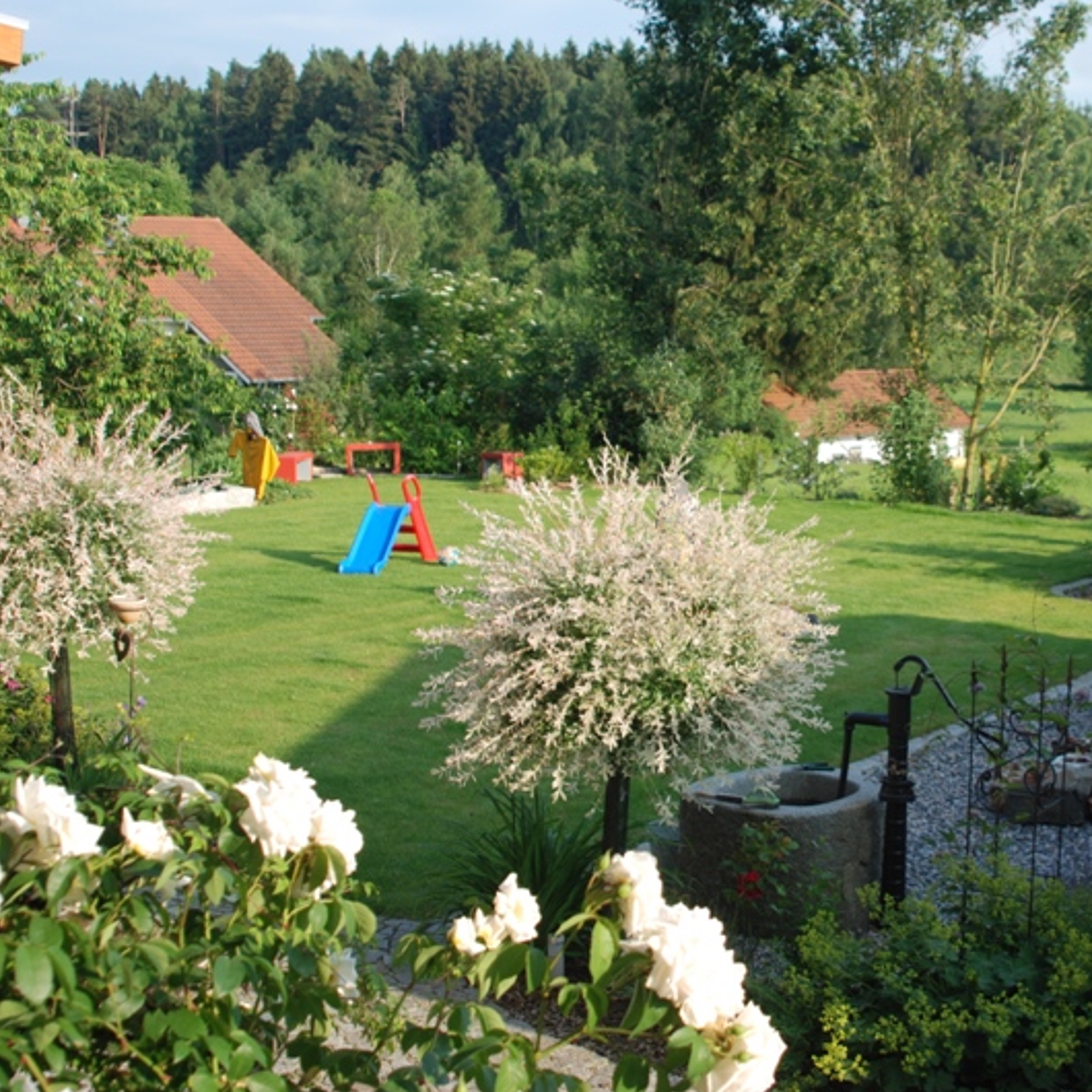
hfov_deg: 31.2
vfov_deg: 31.6
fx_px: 1927
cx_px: 799
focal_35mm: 54
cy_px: 544
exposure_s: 1/125
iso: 100
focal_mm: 28
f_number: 5.6
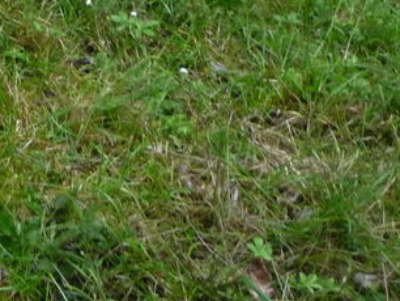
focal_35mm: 98
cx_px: -190
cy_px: -136
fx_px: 1133
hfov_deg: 18.0
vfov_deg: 14.2
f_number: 3.3
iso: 400
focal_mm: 5.2
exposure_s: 1/25
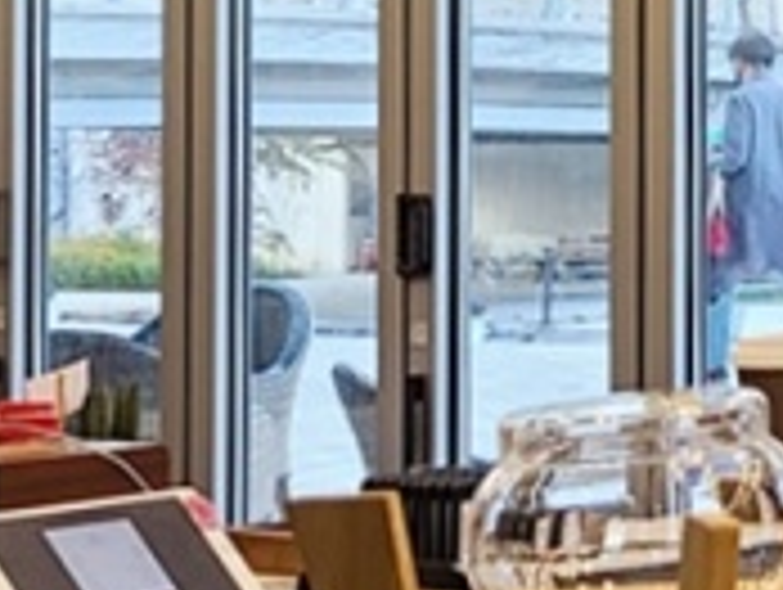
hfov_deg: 11.0
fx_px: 3375
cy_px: 36
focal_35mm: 149
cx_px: 1908
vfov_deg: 9.9
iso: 64
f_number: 1.8
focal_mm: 5.4
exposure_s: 1/119
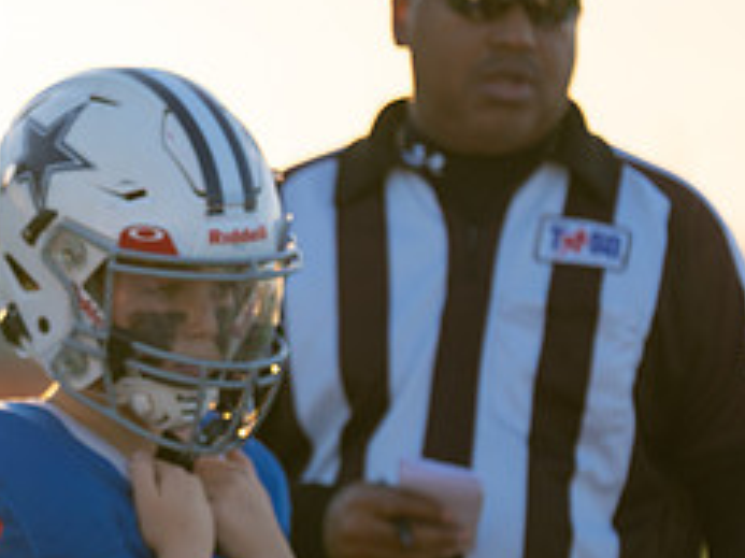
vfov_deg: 4.6
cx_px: -161
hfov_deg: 6.1
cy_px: 450
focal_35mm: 324
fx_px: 6969
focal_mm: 134
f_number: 2.8
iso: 200
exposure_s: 1/1000
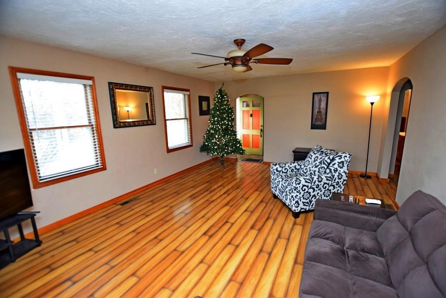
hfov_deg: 100.4
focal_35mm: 15
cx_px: 223
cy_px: 149
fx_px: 186
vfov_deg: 77.4
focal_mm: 10
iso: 720
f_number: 4
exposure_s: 1/60
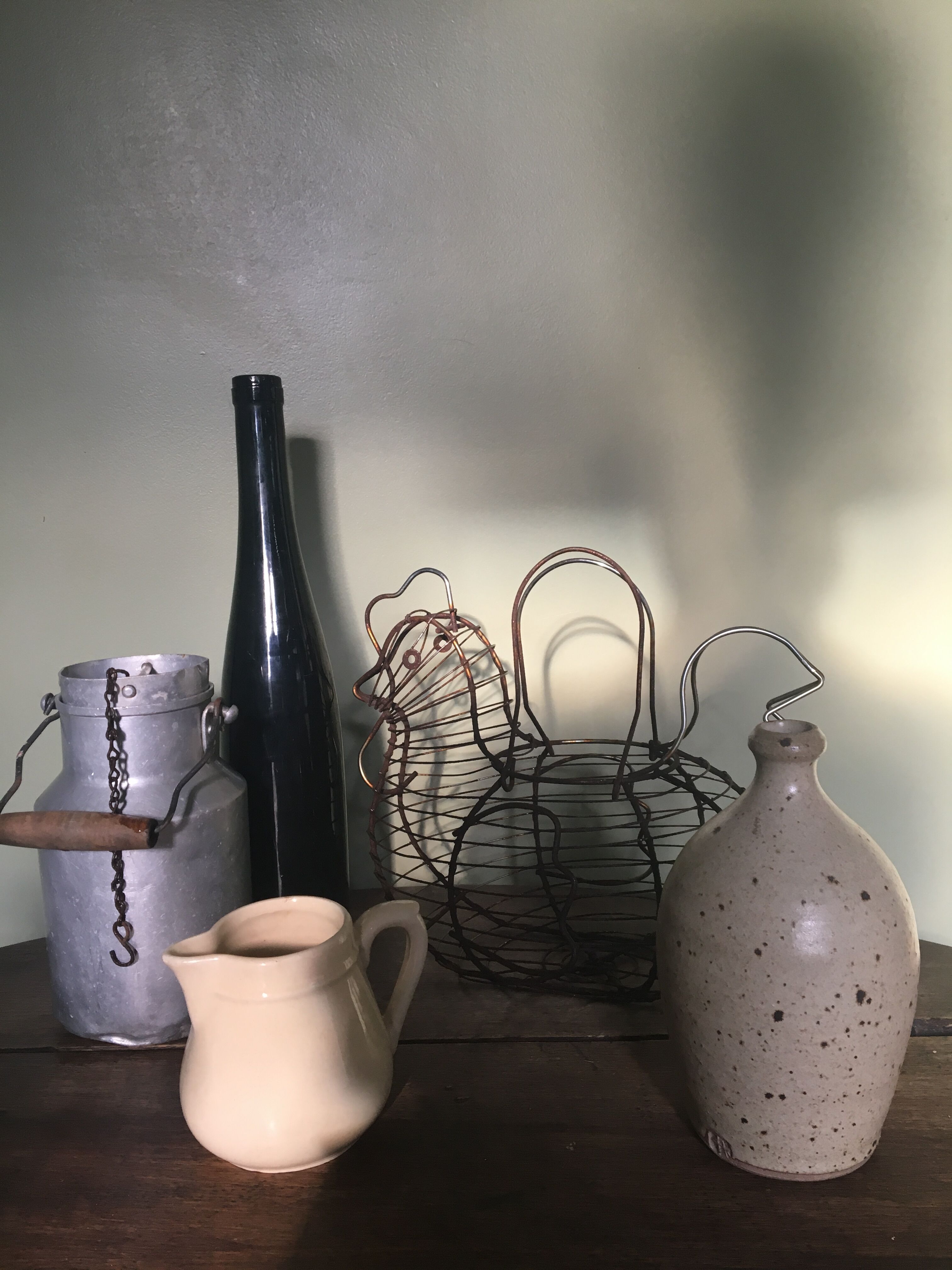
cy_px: 635
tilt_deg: -9.5
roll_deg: +1.4
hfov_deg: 48.2
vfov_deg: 61.7
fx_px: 1063
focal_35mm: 29
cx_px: 476
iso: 64
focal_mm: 4.15
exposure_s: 1/33
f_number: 2.2
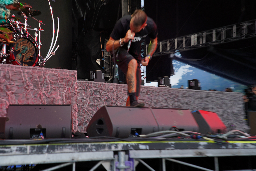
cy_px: 86
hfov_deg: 32.9
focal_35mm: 61
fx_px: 434
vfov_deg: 22.3
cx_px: 128
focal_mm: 61
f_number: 4.5
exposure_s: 1/50
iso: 100
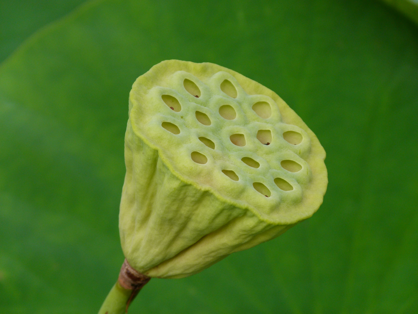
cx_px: 209
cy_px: 157
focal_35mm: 375
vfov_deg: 4.0
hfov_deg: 5.3
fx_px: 4528
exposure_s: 1/250
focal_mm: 67.4
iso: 100
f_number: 4.2
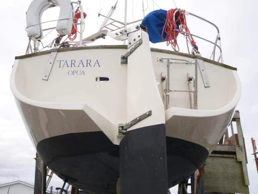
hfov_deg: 56.8
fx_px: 239
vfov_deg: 44.2
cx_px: 129
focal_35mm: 32
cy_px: 97
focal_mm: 16
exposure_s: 1/1000
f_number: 3.9
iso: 200
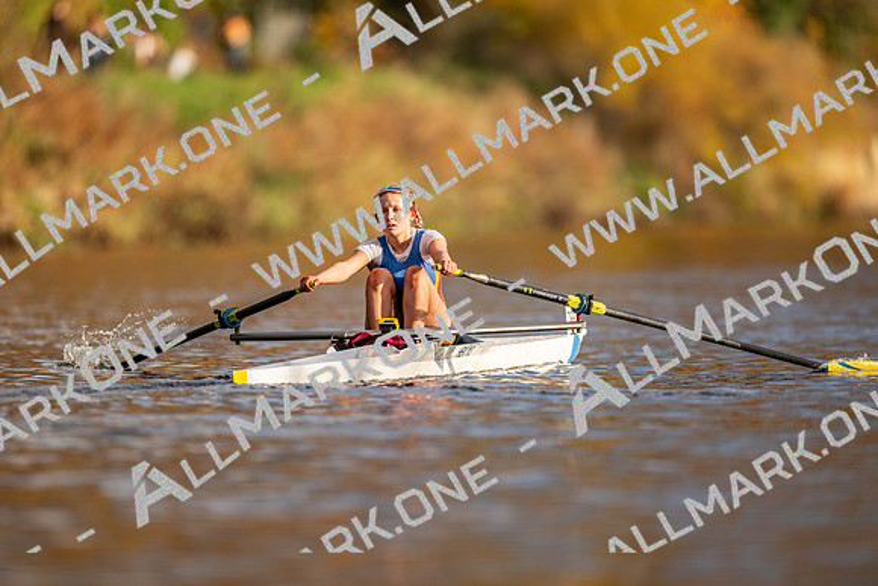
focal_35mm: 600
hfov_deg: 3.4
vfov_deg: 2.3
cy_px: 293
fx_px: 14636
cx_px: 439
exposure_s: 1/2500
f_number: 4
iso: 360
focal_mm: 600
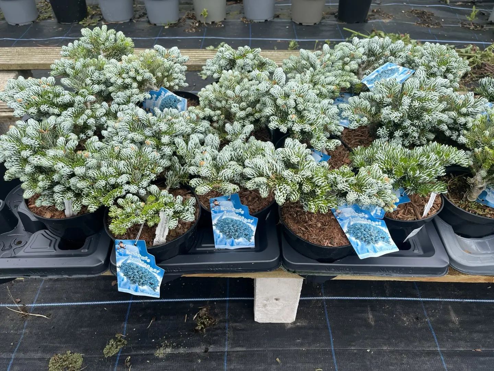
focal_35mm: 26
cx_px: 247
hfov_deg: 67.3
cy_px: 186
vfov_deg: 53.1
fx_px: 371
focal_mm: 5.1
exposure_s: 1/1497
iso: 50
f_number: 1.6
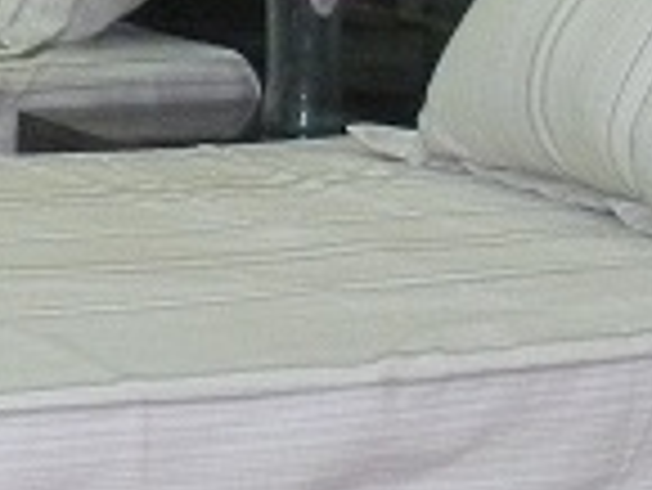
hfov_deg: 10.1
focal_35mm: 194
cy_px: -153
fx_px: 3657
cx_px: 25
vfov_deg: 7.6
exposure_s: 1/30
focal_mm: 6.3
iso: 400
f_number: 3.5
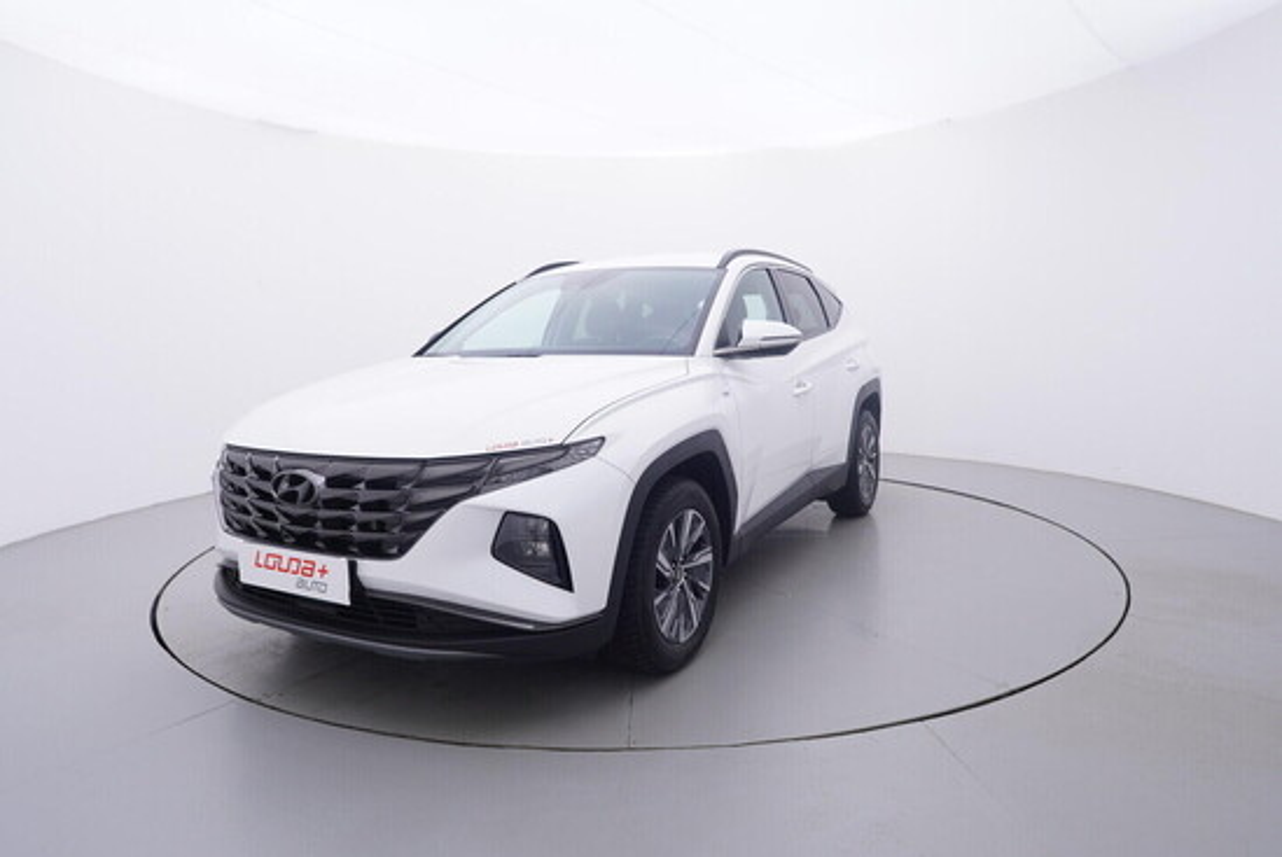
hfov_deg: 77.3
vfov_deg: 56.2
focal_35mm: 22
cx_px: 641
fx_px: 802
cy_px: 428
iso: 200
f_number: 5
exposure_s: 1/80
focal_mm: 15
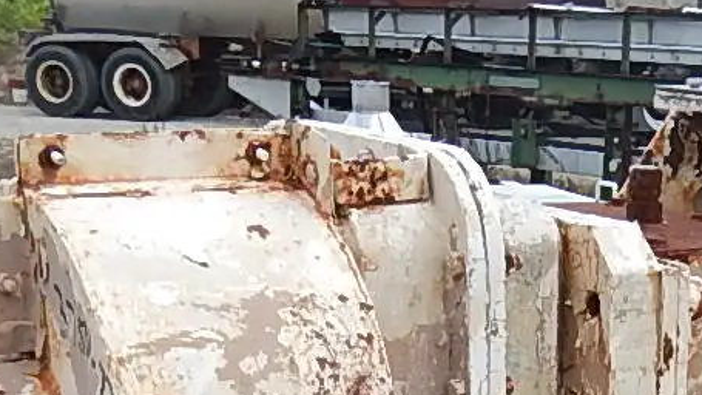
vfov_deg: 12.1
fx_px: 1713
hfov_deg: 22.5
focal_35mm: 92
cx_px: 657
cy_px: 699
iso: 125
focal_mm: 4.3
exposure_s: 1/800
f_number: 2.8
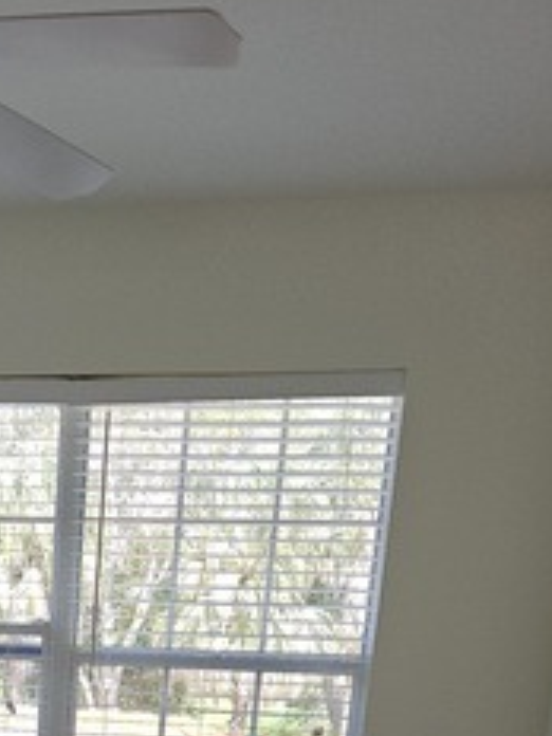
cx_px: -48
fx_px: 1403
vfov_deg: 24.5
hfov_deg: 21.2
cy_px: 1029
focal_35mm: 66
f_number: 1.8
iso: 40
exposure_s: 1/120
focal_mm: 5.4
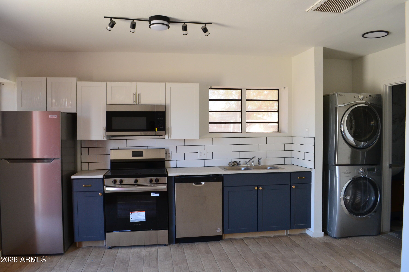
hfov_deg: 67.4
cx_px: 204
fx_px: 307
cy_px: 136
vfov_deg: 47.9
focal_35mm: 27
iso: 800
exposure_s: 1/60
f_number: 6.3
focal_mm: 18
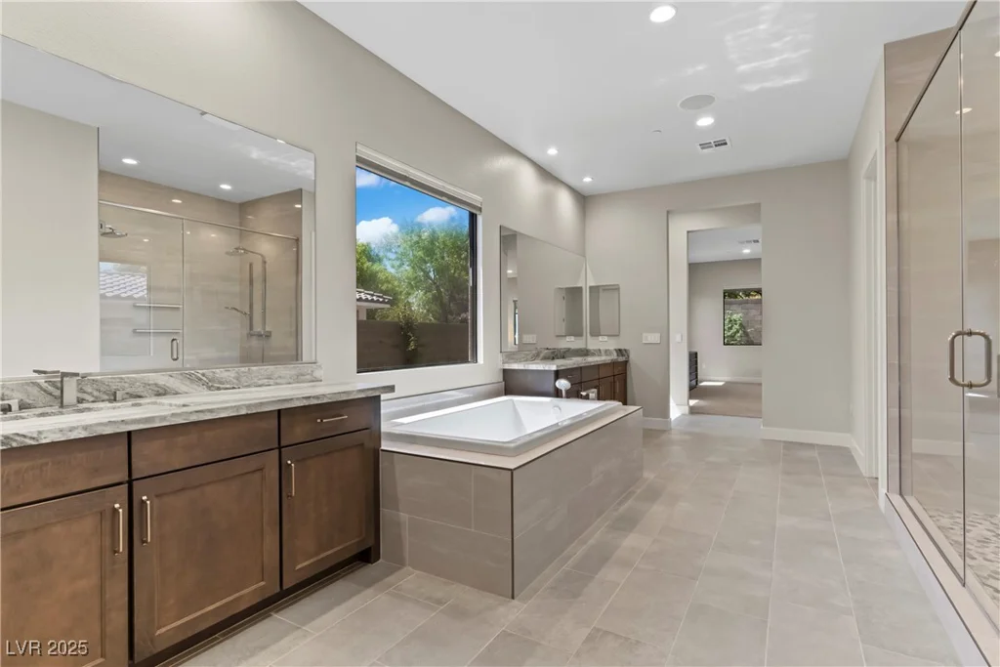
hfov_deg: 90.0
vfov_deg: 67.4
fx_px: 500
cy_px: 334
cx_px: 500
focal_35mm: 18
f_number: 8
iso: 100
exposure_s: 1.6
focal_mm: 18
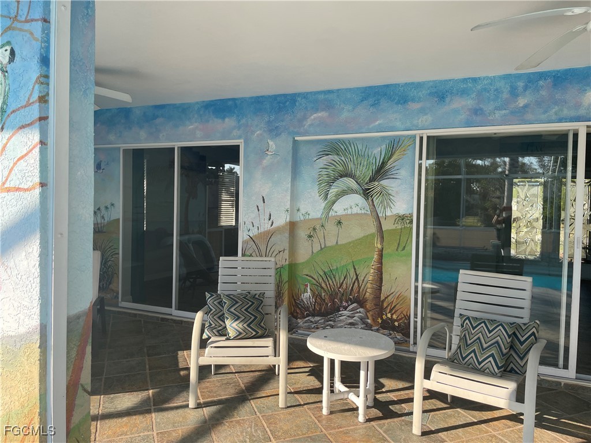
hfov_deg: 67.3
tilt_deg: -1.6
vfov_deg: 53.1
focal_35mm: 26
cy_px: 222
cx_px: 296
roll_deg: -0.8
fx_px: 444
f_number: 1.6
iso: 32
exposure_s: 1/558
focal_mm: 4.2
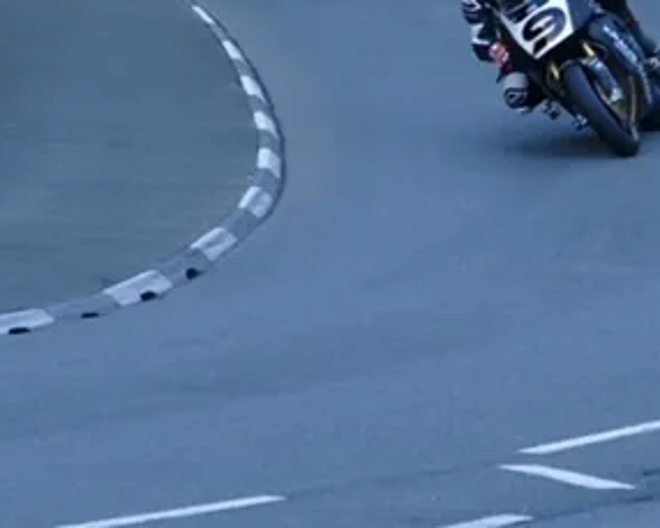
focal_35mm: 402
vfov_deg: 3.9
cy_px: 136
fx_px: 7855
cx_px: 542
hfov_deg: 4.8
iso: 800
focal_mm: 69.6
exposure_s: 1/640
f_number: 4
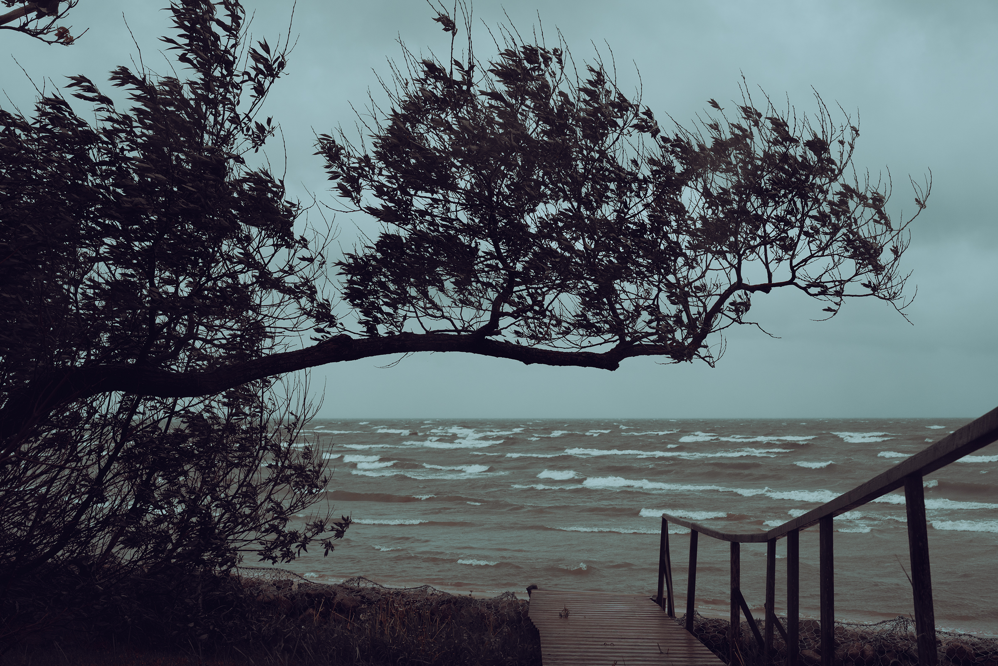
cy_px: 333
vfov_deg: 34.2
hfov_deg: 49.6
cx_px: 499
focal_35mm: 39
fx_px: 1081
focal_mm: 39
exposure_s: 1/250
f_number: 8
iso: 250
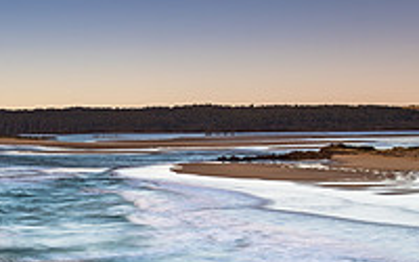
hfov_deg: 26.0
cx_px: -63
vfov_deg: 17.7
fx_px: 822
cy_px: 259
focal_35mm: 72
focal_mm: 24
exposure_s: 2
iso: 64
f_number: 8
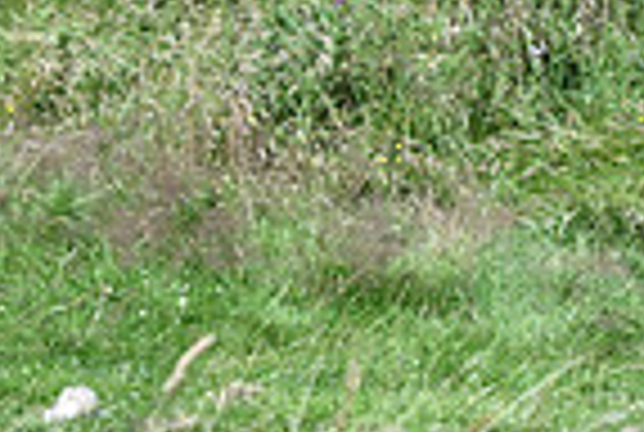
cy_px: -173
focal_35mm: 283
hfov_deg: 7.0
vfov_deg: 4.9
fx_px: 5073
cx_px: -639
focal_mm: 70
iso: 250
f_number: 4.5
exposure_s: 1/1250
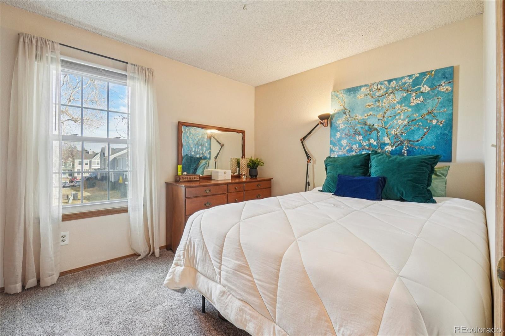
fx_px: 210
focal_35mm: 15
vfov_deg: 77.3
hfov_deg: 100.4
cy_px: 168
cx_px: 252
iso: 400
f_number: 8
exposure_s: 1/20
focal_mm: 10
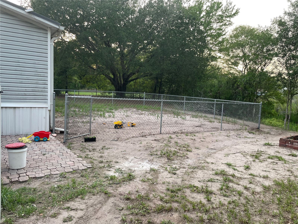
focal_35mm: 26
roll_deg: -3.2
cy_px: 112
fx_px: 224
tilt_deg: -3.8
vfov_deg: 53.1
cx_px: 149
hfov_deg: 67.3
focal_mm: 4.2
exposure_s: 1/121
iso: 64
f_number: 1.6
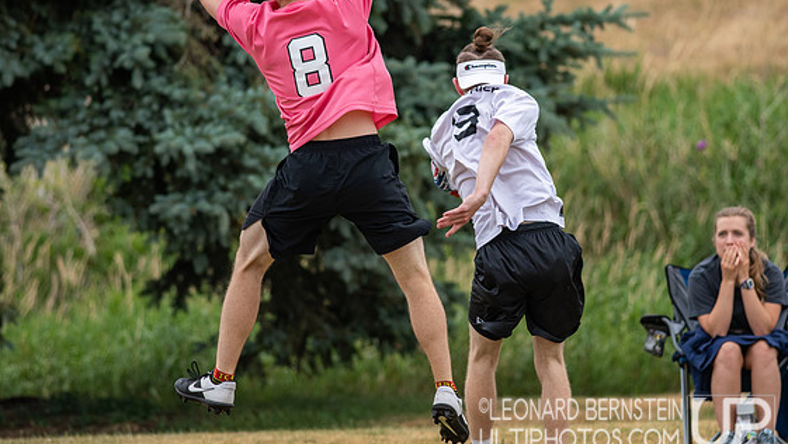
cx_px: 453
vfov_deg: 2.1
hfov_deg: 3.8
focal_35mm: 569
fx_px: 11893
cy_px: 151
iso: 400
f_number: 4
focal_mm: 300
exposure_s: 1/2000
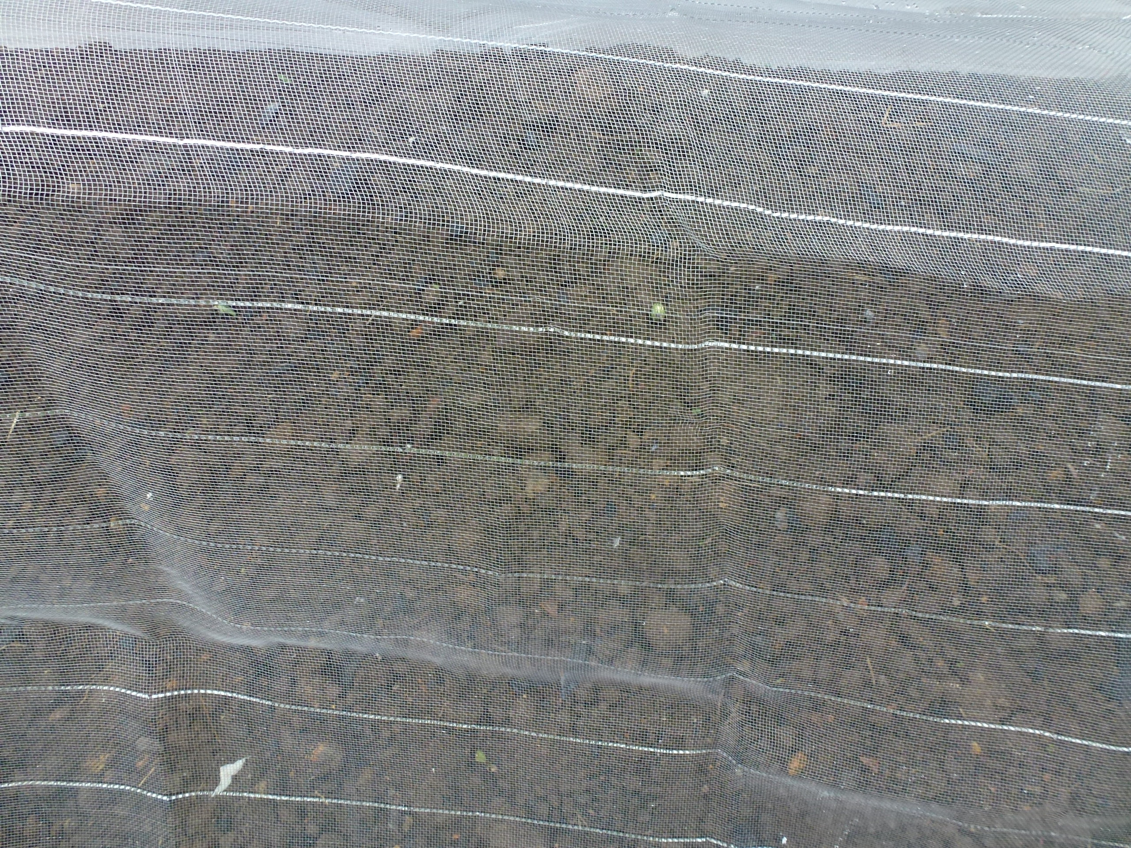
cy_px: 424
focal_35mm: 24
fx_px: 784
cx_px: 566
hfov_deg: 71.6
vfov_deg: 56.8
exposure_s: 1/200
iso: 200
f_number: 4
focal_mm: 4.3
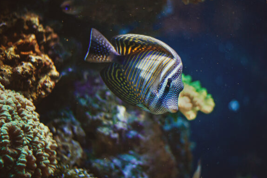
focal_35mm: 78
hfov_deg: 26.0
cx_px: 136
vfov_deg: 17.5
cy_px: 86
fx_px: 579
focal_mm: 50
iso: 400
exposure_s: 1/250
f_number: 1.8
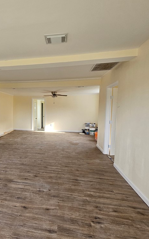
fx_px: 124
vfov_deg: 88.0
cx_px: 38
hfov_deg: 59.0
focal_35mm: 19
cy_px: 116
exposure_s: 1/120
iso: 100
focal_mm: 2.2
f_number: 2.2
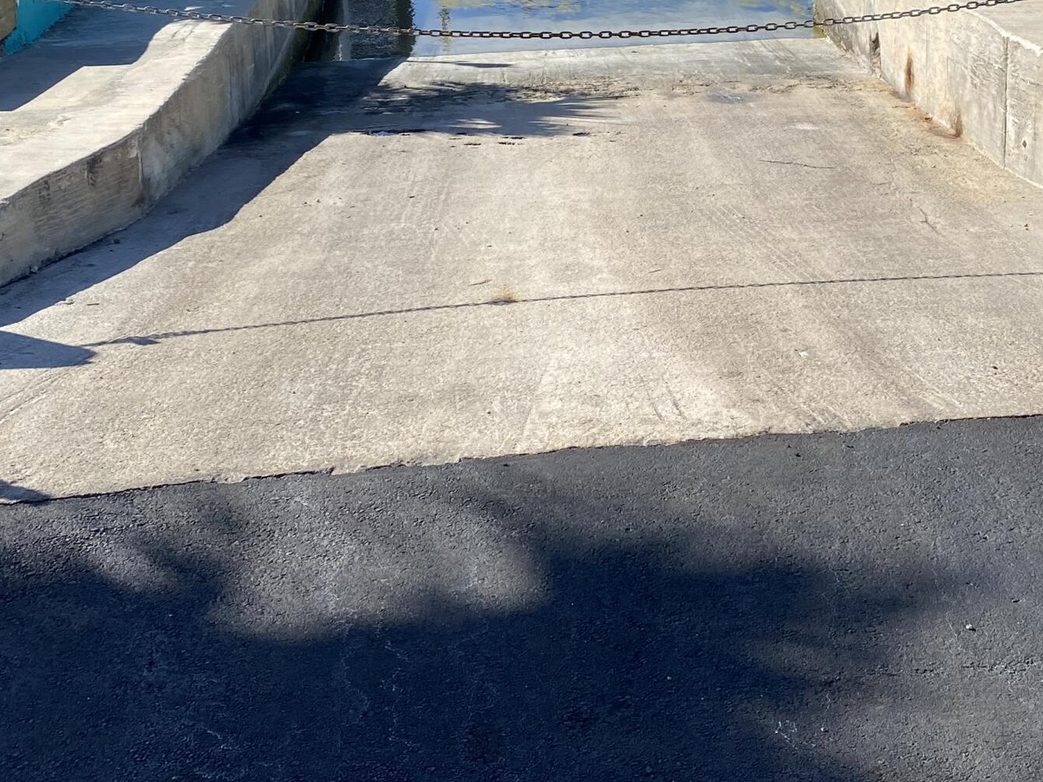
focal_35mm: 58
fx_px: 1748
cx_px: 661
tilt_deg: -15.5
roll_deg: +0.5
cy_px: 127
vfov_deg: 24.7
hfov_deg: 33.0
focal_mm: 4.25
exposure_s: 1/3125
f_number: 1.8
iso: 32
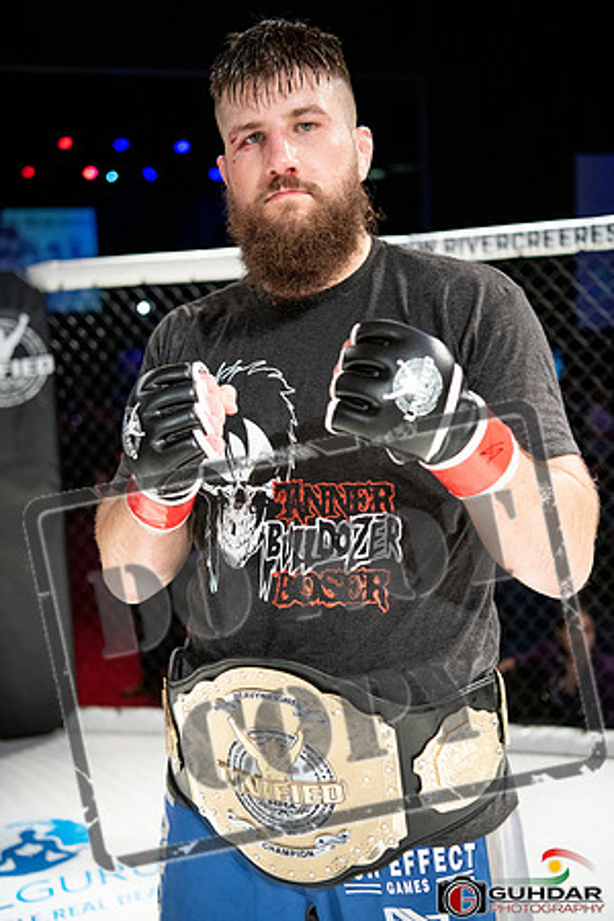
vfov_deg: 48.5
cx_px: 307
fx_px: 1023
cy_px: 460
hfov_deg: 33.4
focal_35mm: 40
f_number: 2.8
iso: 1600
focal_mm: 40
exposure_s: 1/1000
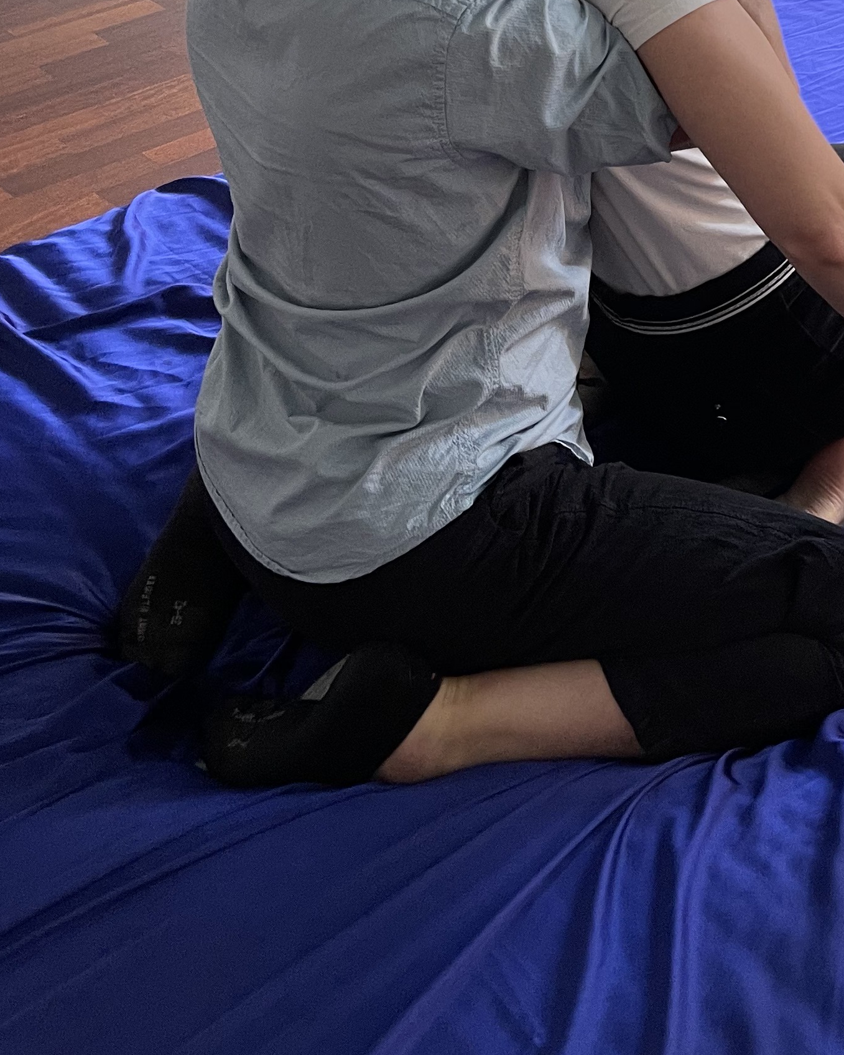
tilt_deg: -16.0
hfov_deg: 24.8
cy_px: -197
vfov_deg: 28.5
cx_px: 874
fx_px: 1811
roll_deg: -1.2
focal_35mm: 58
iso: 64
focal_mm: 5.1
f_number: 1.6
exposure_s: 1/50
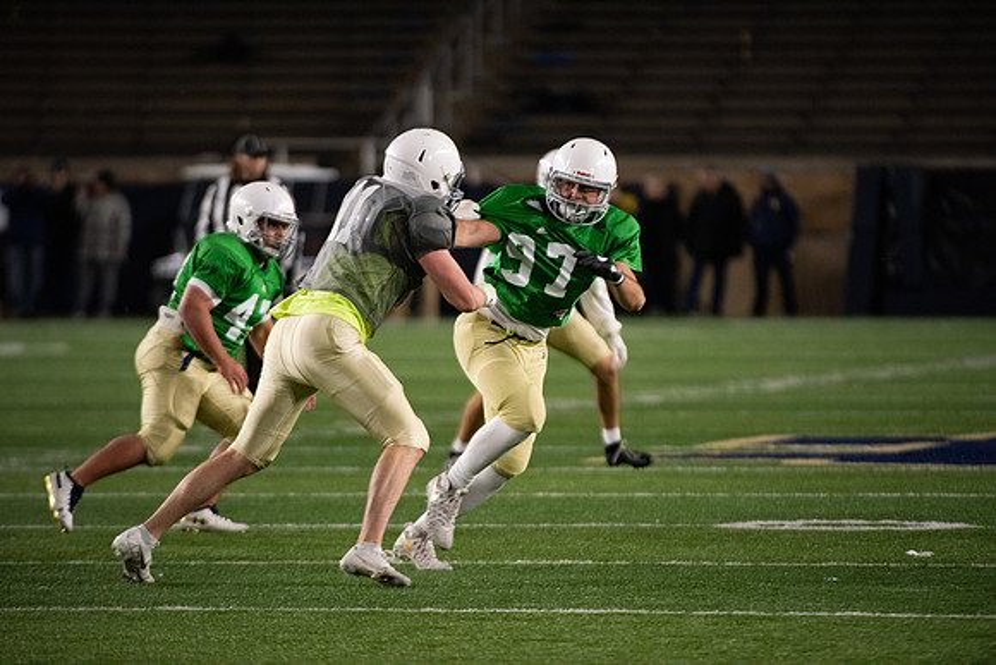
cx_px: 498
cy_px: 332
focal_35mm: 400
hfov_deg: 5.2
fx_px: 11069
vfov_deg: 3.4
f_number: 4.5
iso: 4500
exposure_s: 1/500
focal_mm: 400
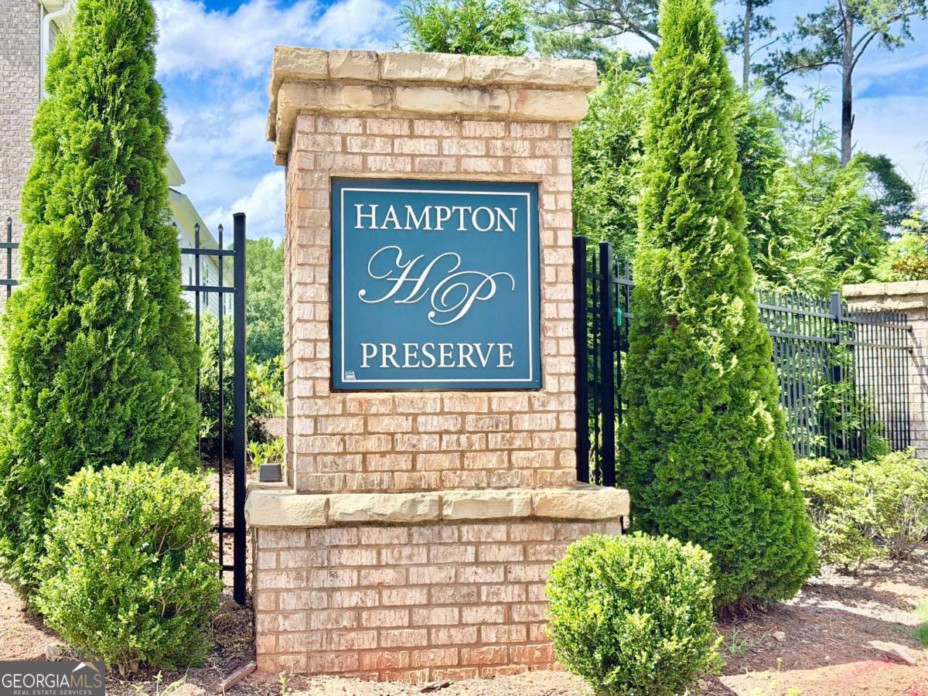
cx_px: 464
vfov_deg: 30.3
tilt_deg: +3.2
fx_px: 1287
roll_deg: +1.1
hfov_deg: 39.7
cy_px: 348
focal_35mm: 48
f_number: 1.78
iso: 100
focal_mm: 6.76
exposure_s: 1/2273
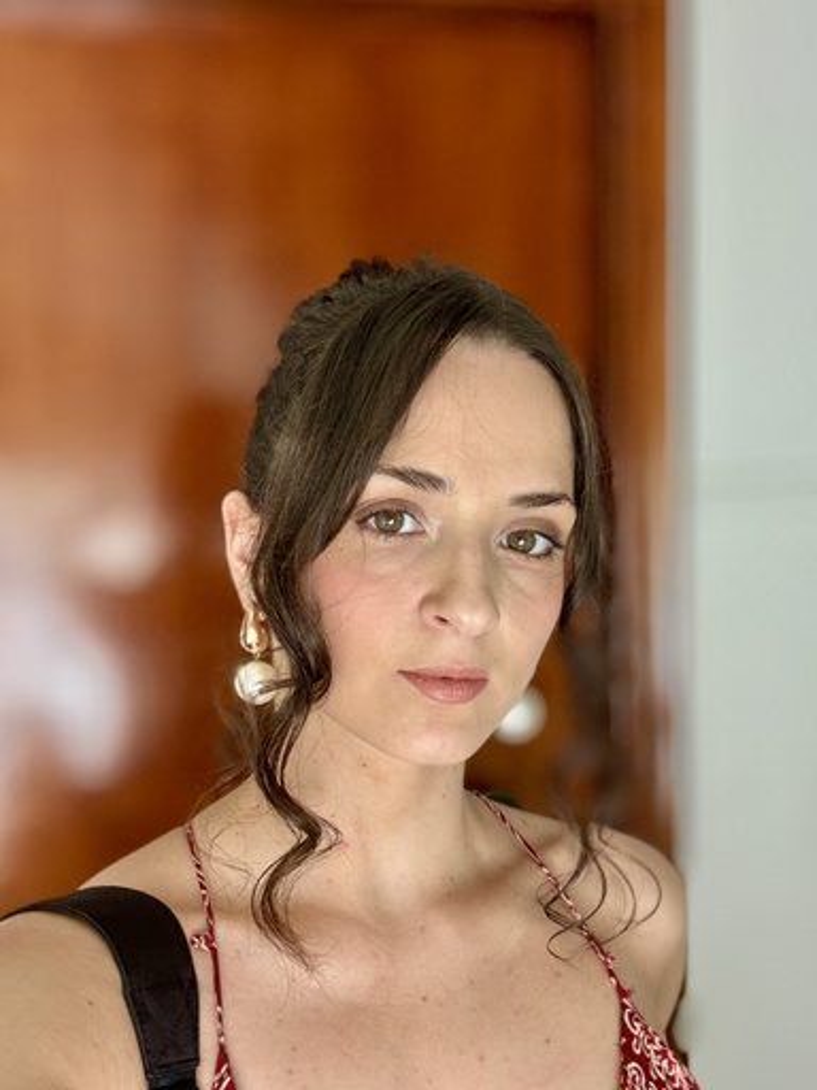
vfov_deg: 60.0
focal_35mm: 30
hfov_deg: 46.8
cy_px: 545
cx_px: 408
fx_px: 944
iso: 80
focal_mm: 2.69
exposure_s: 1/88
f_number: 1.9
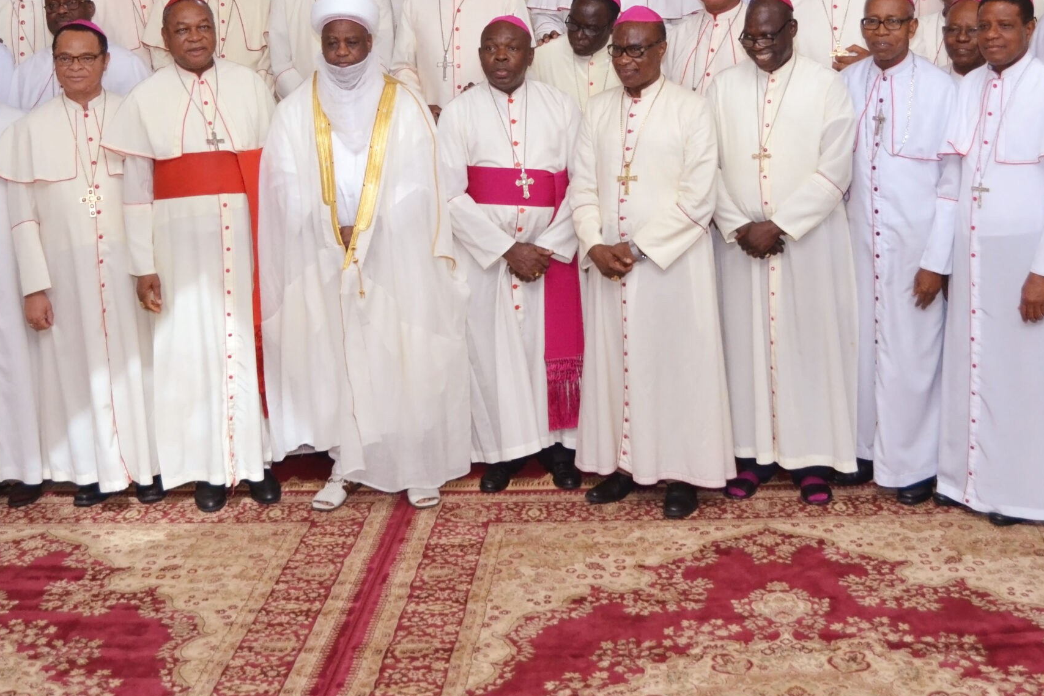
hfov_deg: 38.4
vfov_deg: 25.8
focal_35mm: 52
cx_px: 539
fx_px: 1501
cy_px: 189
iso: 1600
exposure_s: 1/125
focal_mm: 23
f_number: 4
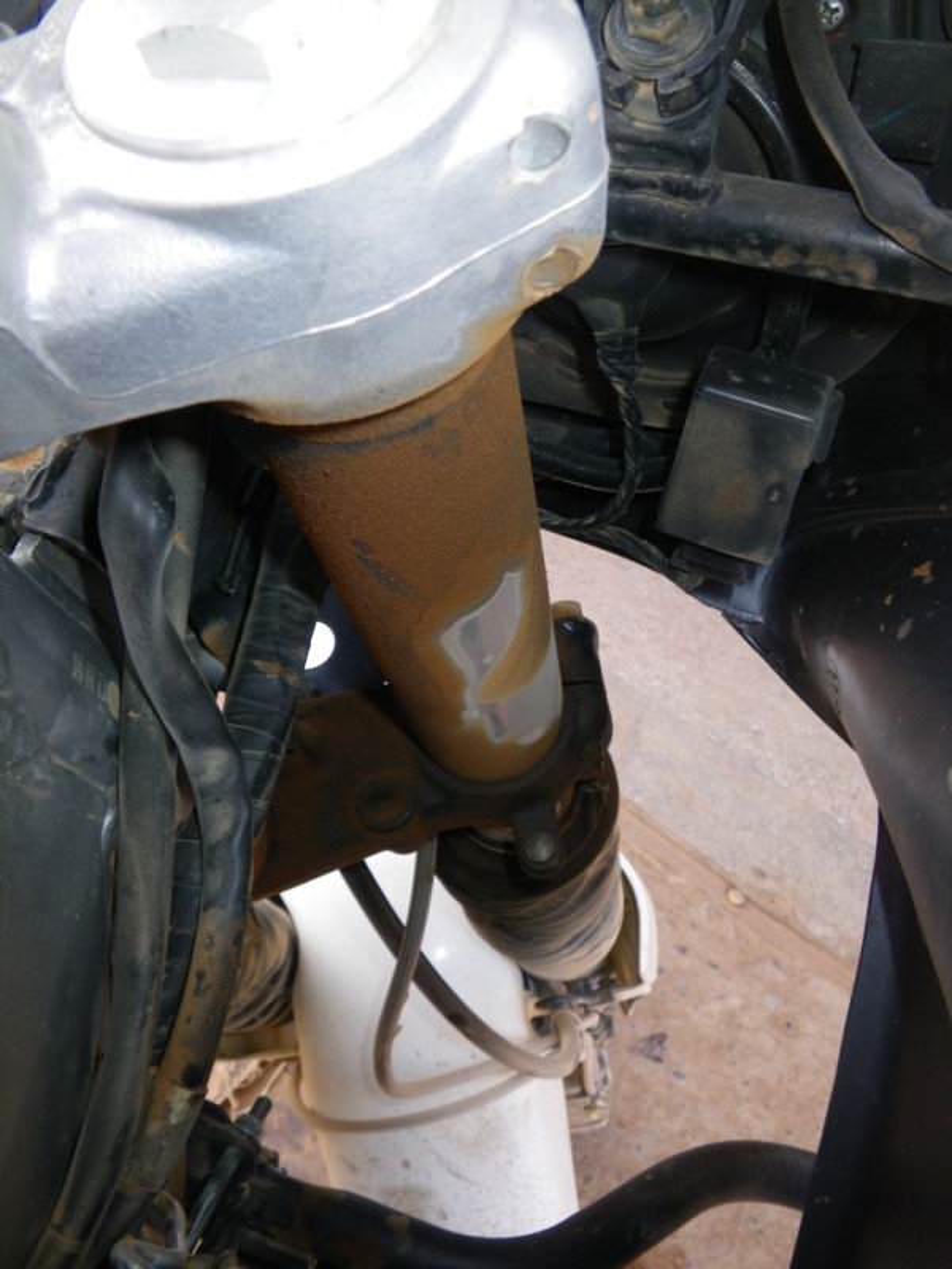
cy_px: 634
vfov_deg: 63.4
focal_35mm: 28
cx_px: 476
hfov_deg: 49.7
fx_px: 1027
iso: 125
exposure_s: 1/50
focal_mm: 5
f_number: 4.2
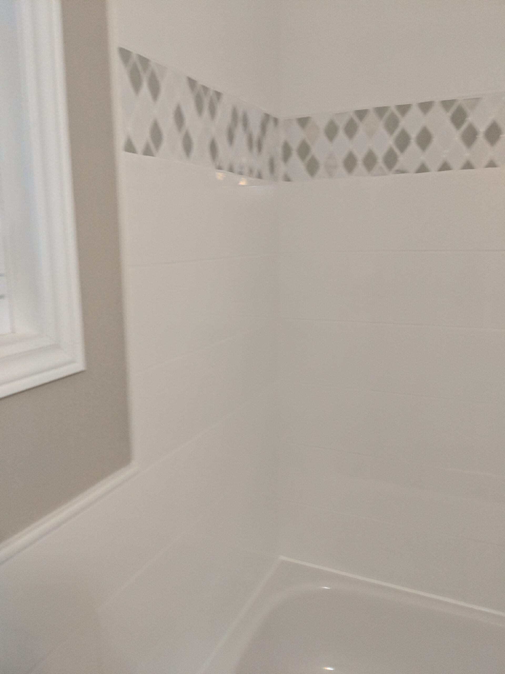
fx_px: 525
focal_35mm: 27
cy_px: 337
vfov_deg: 65.3
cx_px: 252
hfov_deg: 51.4
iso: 346
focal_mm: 4.44
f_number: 1.8
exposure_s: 1/120
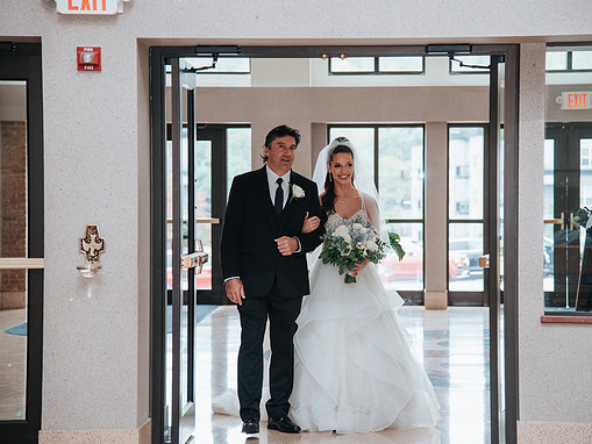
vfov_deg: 13.2
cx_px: 318
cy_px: 210
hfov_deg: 17.6
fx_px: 1916
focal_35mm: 112
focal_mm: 95
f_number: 4
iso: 720
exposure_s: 1/200
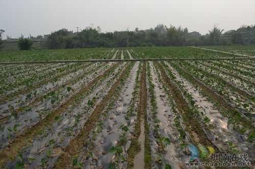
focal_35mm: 27
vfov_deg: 47.7
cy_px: 84
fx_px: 191
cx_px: 128
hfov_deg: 67.5
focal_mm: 18
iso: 110
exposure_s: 1/250
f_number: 8
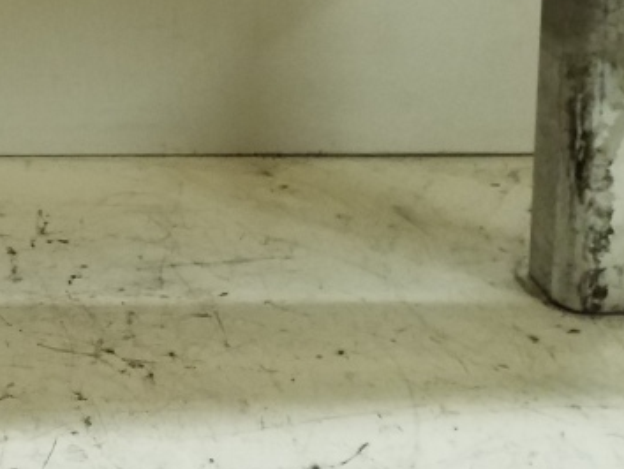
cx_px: -5
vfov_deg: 17.9
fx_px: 1407
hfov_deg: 23.9
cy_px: -113
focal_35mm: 78
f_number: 1.9
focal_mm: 3.6
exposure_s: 1/50
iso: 250
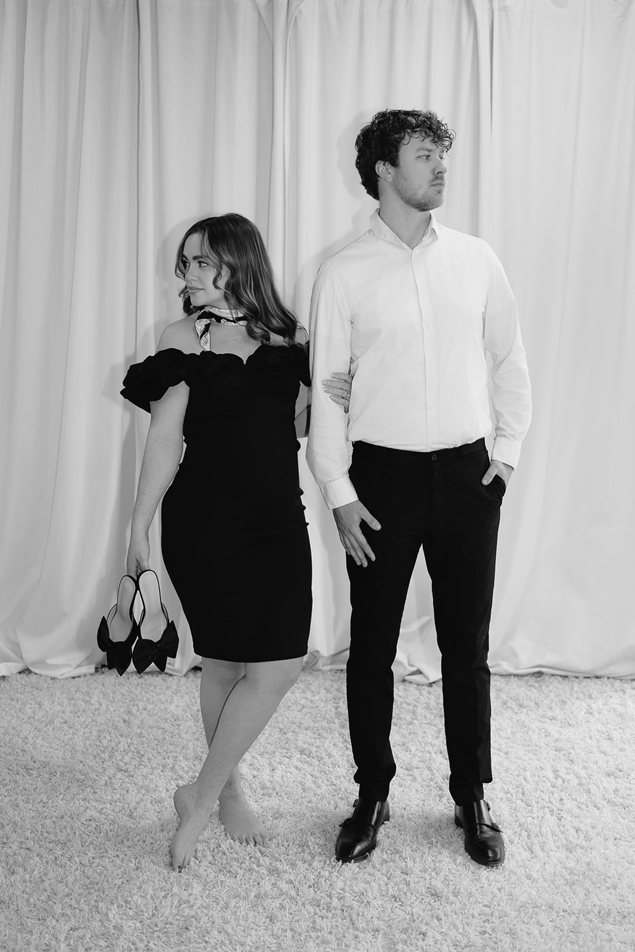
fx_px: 926
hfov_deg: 37.9
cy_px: 476
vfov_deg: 54.4
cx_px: 318
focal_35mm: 35
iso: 250
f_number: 2
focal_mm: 35
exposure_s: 1/100
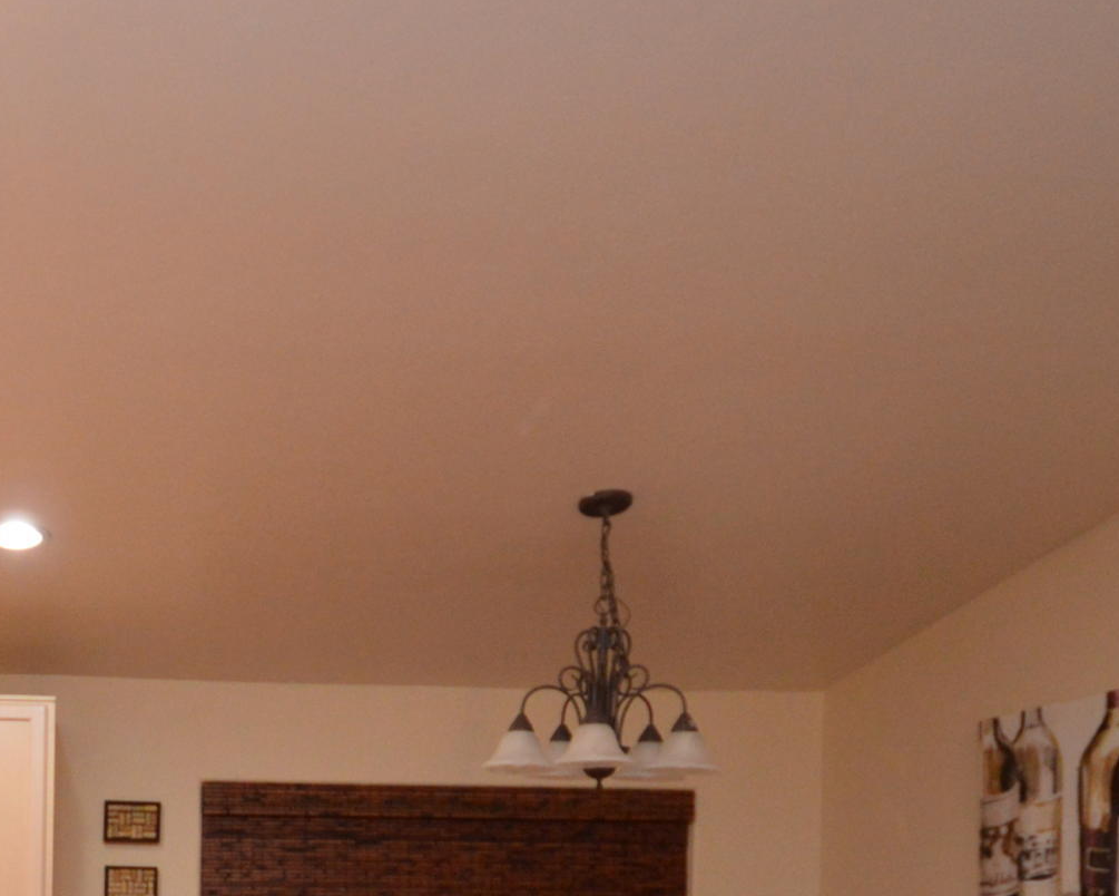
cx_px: 94
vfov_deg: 32.3
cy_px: 937
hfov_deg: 40.2
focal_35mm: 42
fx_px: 1391
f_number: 3.5
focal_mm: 10
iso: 1400
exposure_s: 1/60
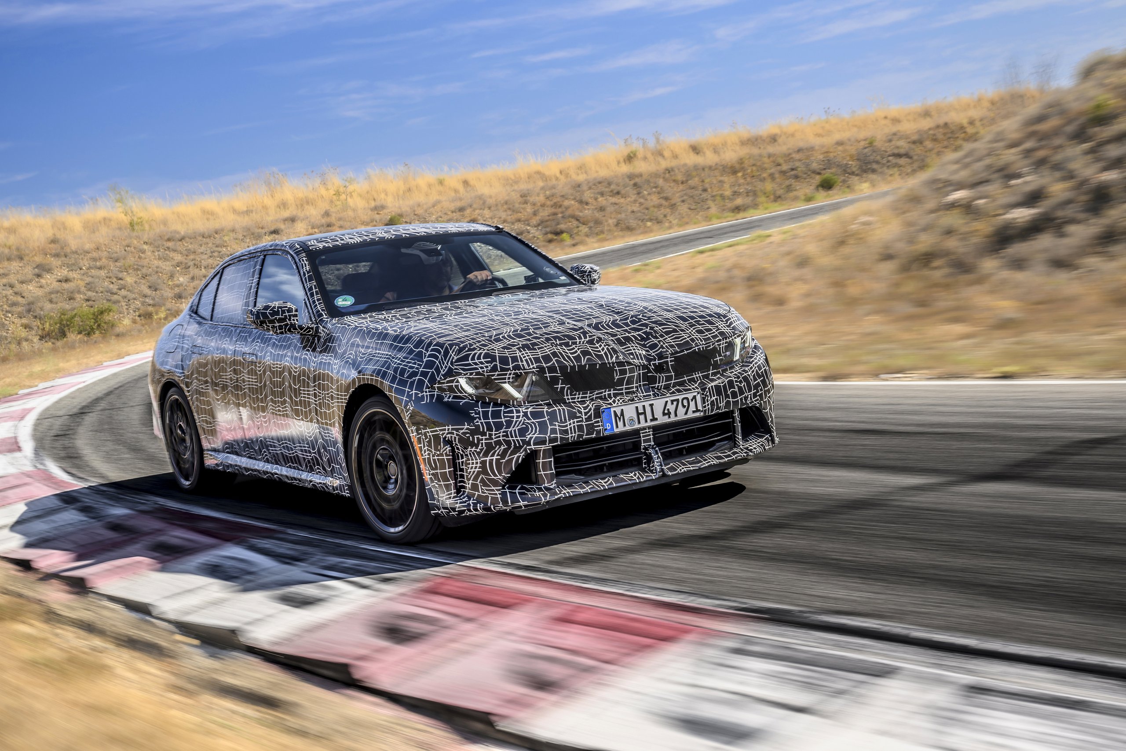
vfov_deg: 30.5
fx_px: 1376
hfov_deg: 44.5
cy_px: 376
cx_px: 563
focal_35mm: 44
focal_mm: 44
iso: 32
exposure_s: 1/15
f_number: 8
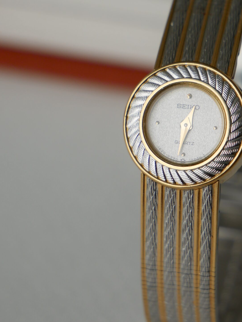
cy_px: 118
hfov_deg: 9.5
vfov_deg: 12.6
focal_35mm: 156
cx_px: 163
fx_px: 1453
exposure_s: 1/320
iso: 200
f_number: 5.6
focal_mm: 44
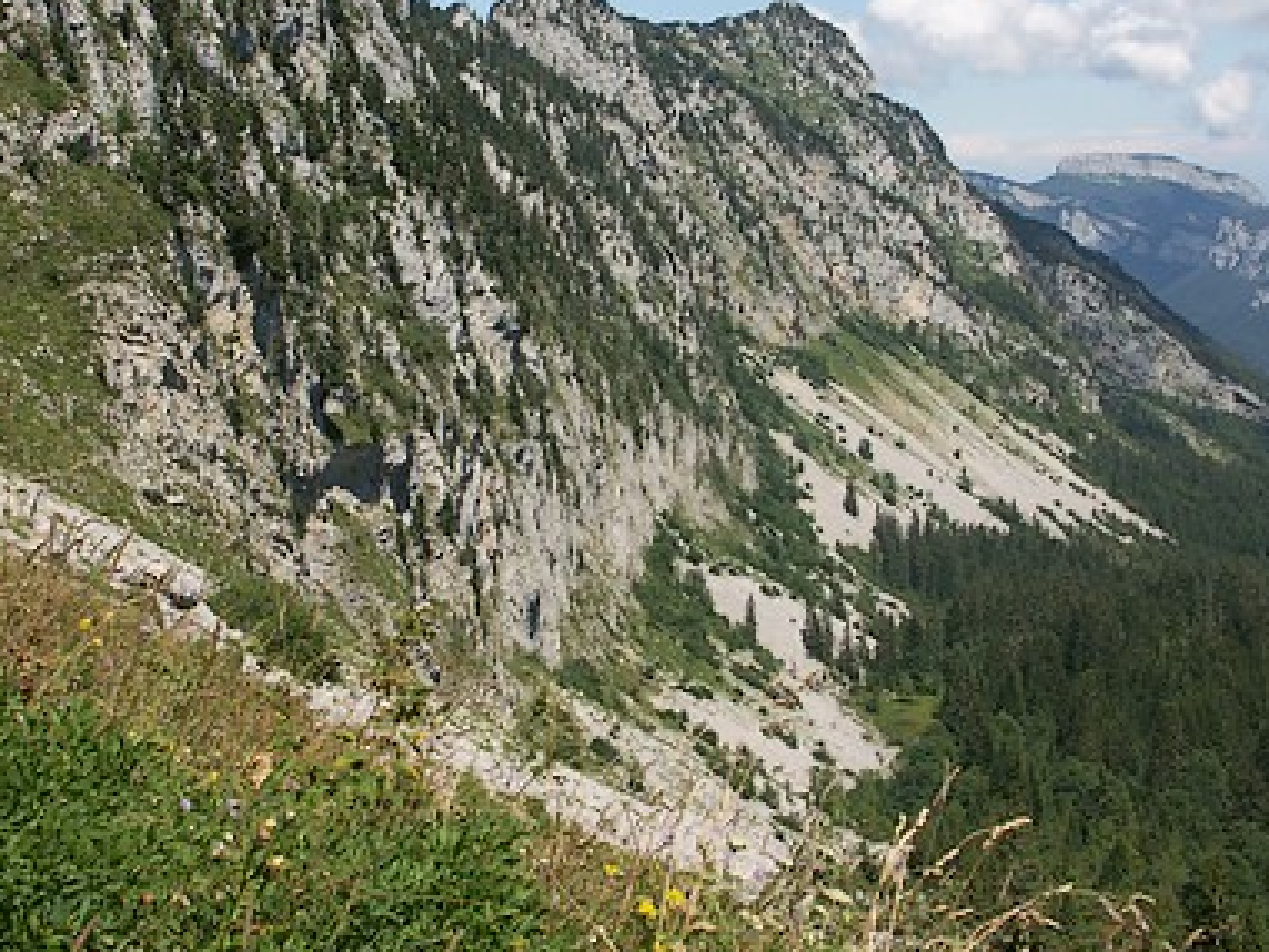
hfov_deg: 36.8
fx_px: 1907
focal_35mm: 52
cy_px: 436
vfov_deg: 28.0
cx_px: 586
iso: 64
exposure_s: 1/320
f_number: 7.1
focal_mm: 8.57
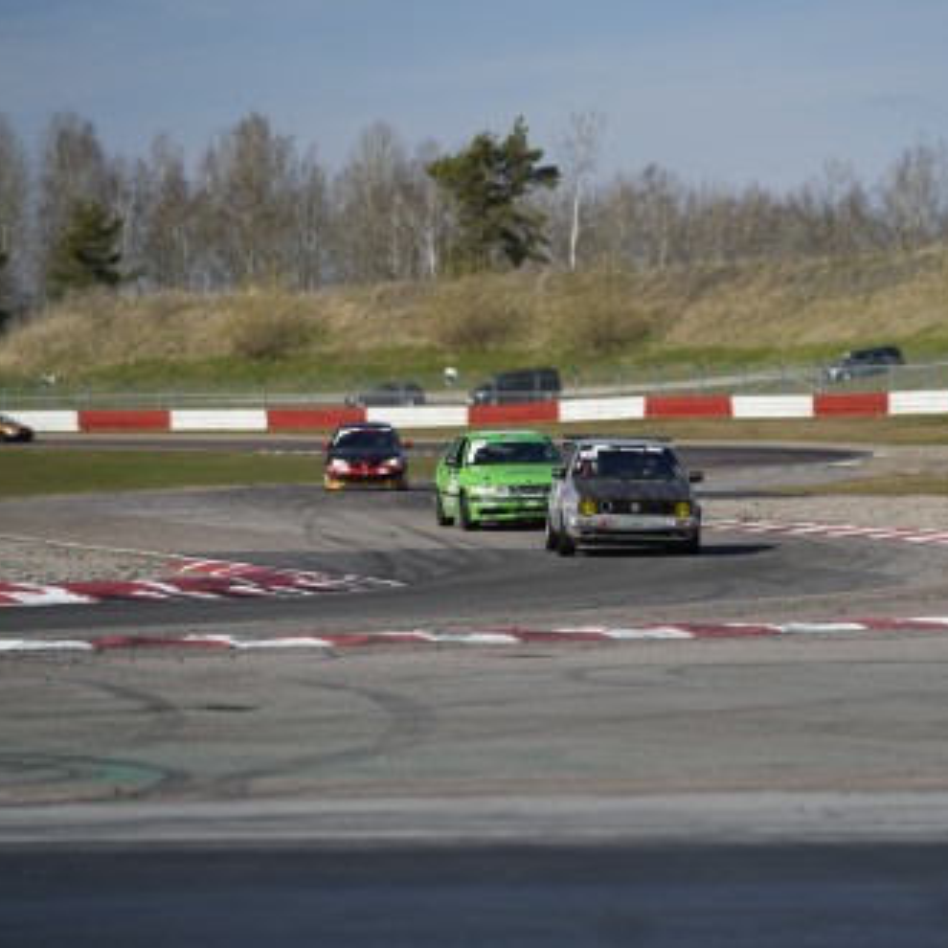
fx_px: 5856
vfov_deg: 9.3
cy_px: 475
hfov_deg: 9.2
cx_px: 626
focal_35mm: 189
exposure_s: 1/1000
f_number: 3.5
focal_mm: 147
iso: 125
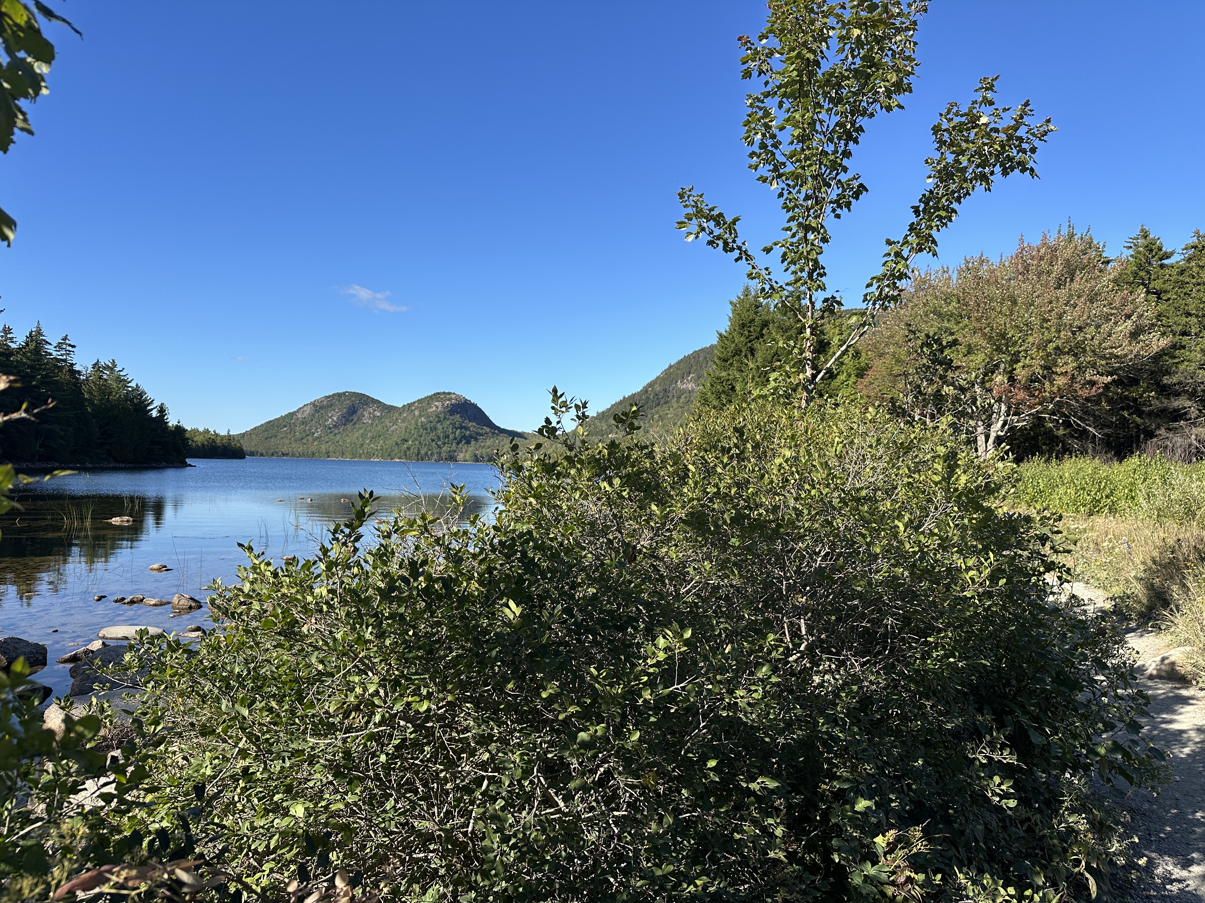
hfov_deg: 71.6
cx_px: 602
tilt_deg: +0.7
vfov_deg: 56.8
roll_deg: -1.4
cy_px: 452
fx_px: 835
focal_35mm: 24
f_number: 1.78
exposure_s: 1/2809
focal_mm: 6.86
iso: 80
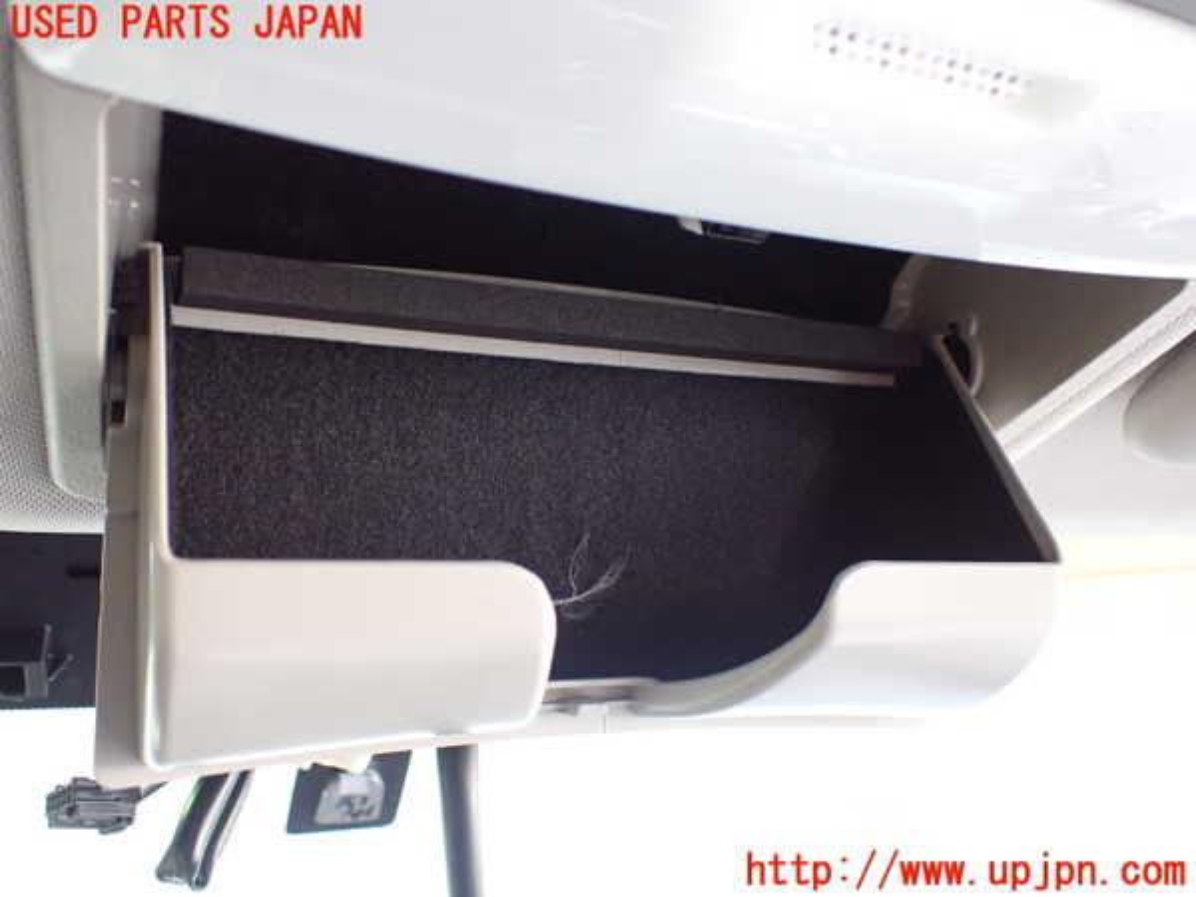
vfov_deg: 46.8
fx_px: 1037
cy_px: 448
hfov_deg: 60.0
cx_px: 598
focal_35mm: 30
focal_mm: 5.4
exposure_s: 1/40
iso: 800
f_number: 2.3
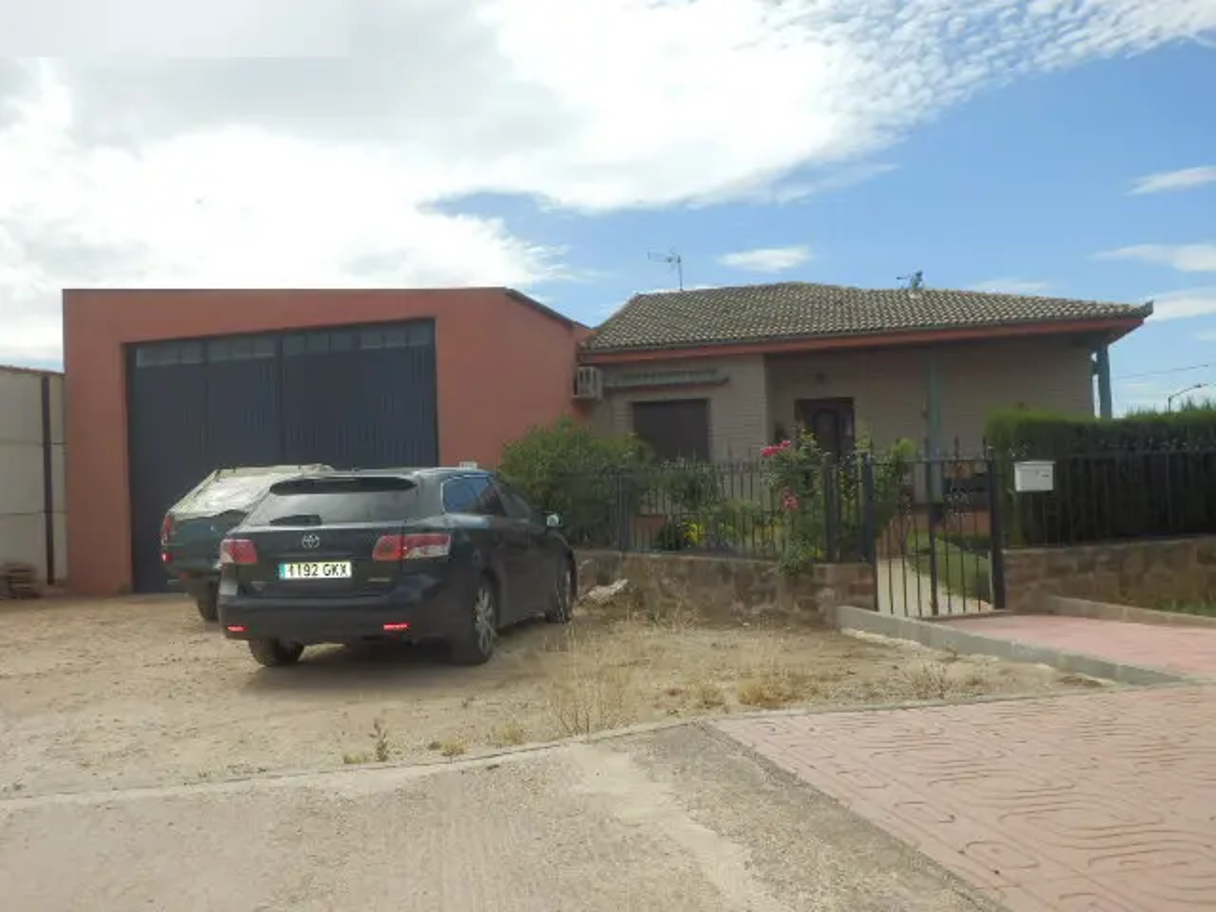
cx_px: 608
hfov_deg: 50.1
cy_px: 456
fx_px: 1300
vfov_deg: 38.7
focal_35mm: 37
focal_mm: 6.6
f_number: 3.9
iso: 80
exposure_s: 1/1000
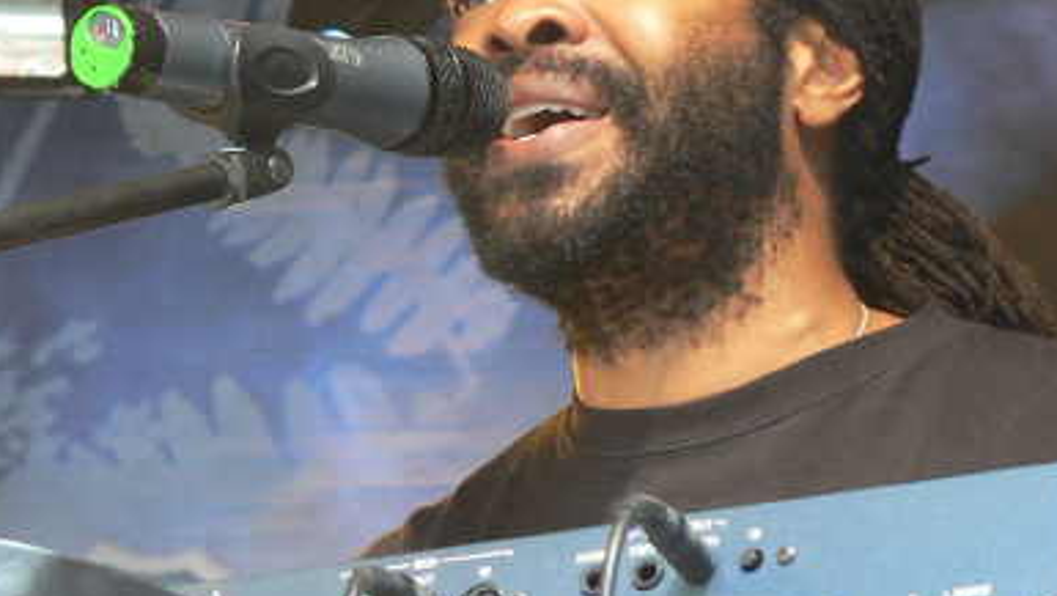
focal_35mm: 197
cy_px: 132
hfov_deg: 10.9
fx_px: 5524
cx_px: 590
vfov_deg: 6.2
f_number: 3.2
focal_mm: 19.9
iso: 150
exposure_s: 1/30
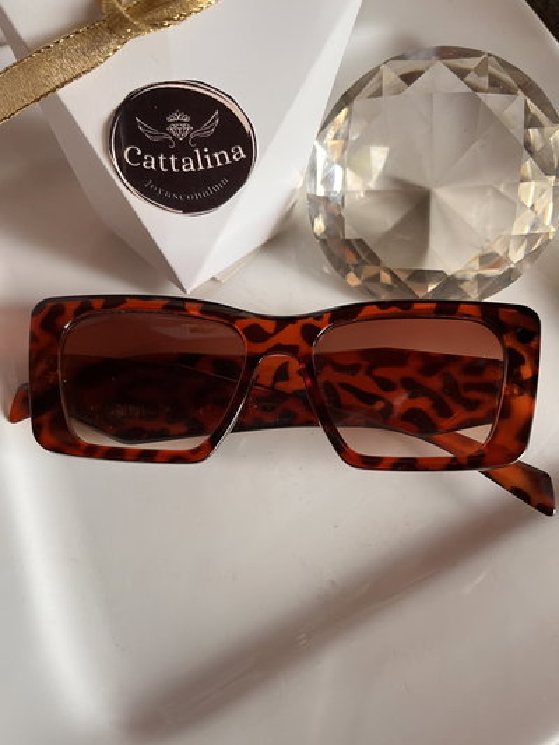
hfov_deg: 53.1
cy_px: 372
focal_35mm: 26
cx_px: 280
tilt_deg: -68.6
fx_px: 560
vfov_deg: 67.3
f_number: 1.6
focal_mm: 5.1
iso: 100
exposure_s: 1/64
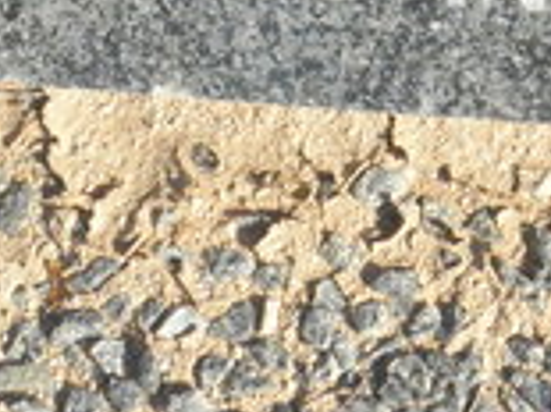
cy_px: -536
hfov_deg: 14.6
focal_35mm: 134
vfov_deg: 9.9
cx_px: 448
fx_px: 2131
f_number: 6.3
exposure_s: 1/320
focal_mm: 4.6
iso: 200
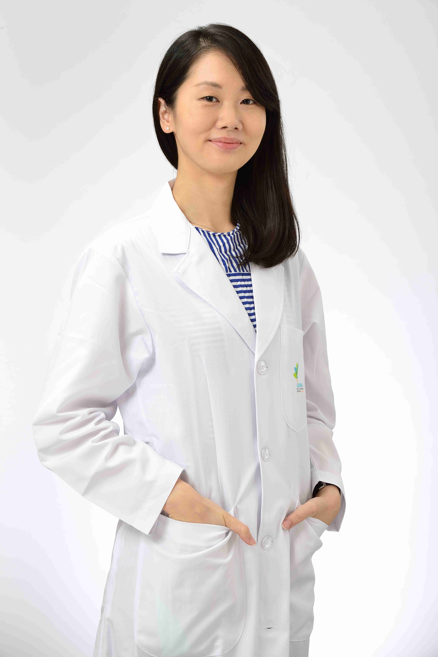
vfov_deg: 20.8
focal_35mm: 98
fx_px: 1787
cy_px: 328
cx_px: 219
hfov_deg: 14.0
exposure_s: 1/125
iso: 125
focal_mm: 98
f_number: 11
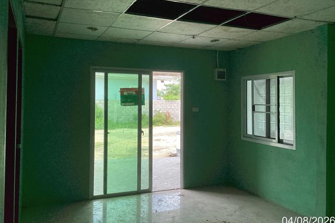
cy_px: 98
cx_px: 164
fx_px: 307
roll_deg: -0.6
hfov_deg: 57.2
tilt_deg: -0.3
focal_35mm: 33
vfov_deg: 39.9
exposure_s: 1/288
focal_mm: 3.3
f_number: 2.4
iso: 25
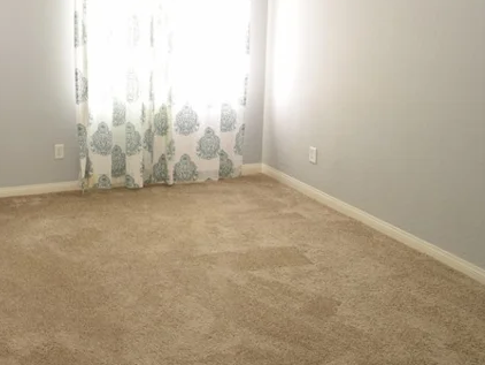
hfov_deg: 47.2
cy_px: 88
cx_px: 47
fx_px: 491
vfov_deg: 39.6
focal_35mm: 35
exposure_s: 1/30
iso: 400
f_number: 4.5
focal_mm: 10
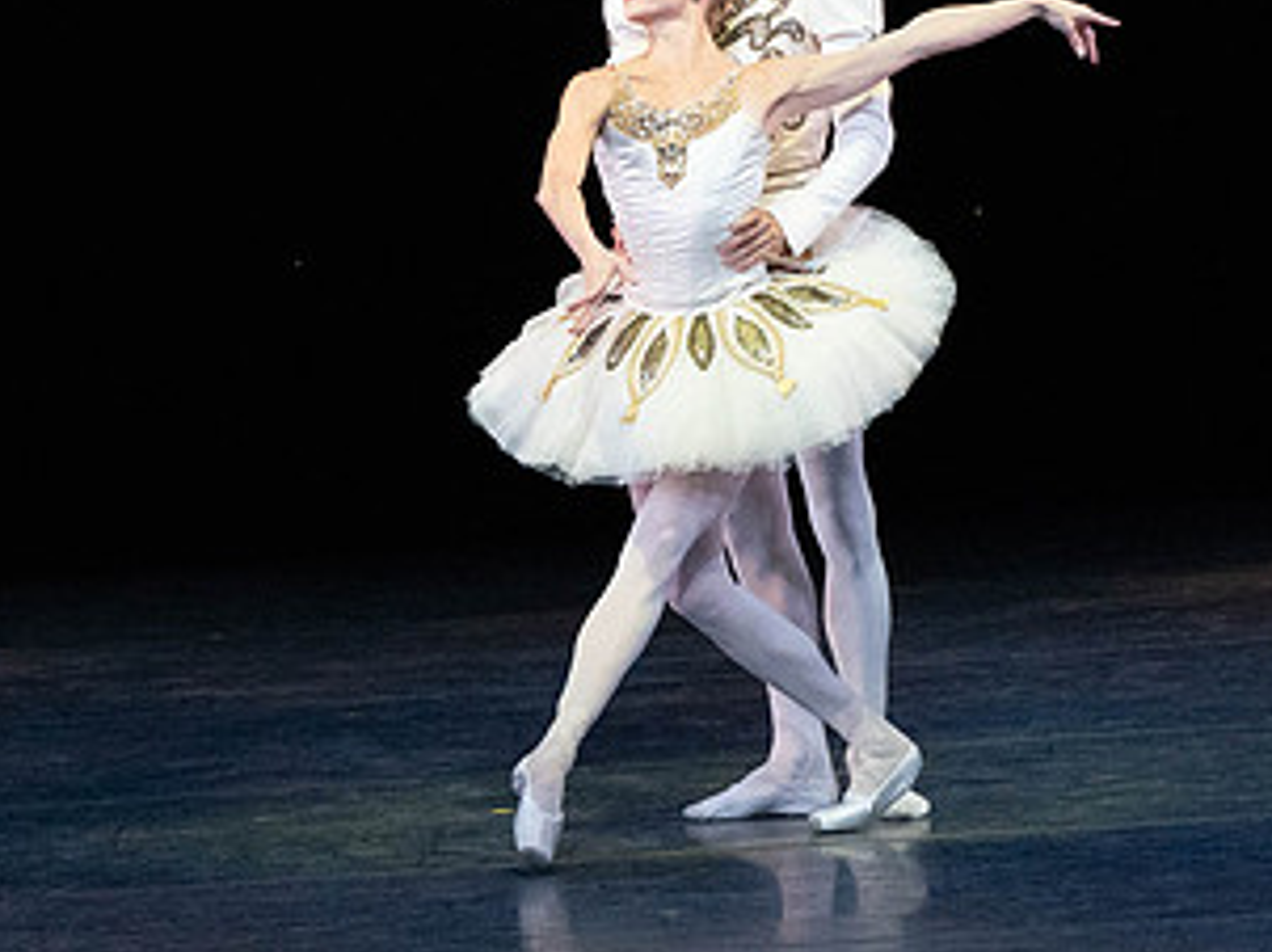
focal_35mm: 588
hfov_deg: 3.4
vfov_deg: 2.5
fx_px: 21589
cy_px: 284
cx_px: 695
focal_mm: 318
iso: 20000
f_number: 11
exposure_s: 1/500
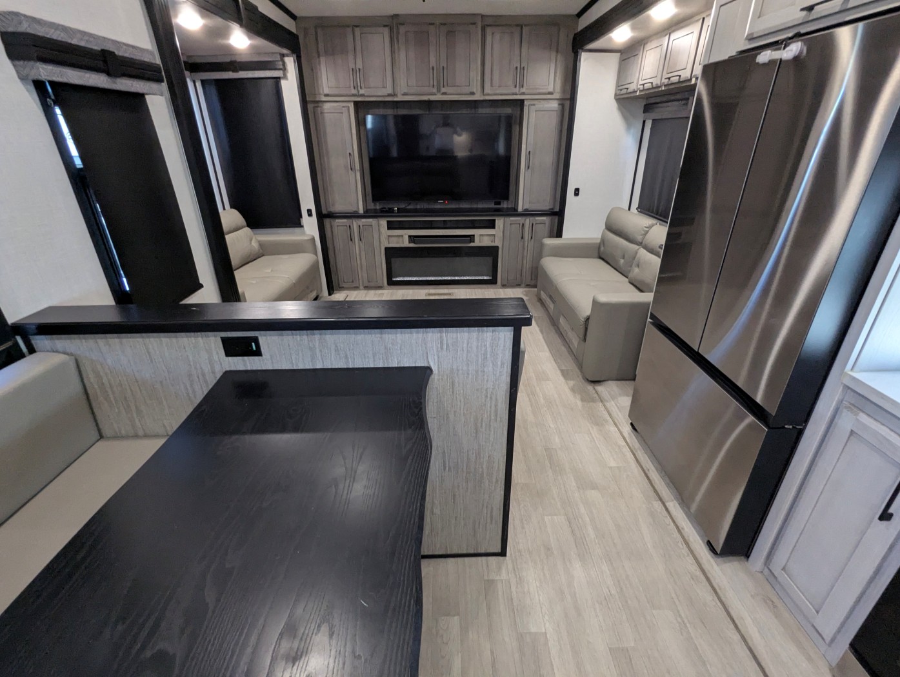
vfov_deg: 78.2
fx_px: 417
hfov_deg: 94.4
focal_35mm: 16
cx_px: 450
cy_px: 338
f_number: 2.2
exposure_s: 1/40
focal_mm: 2.35
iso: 308
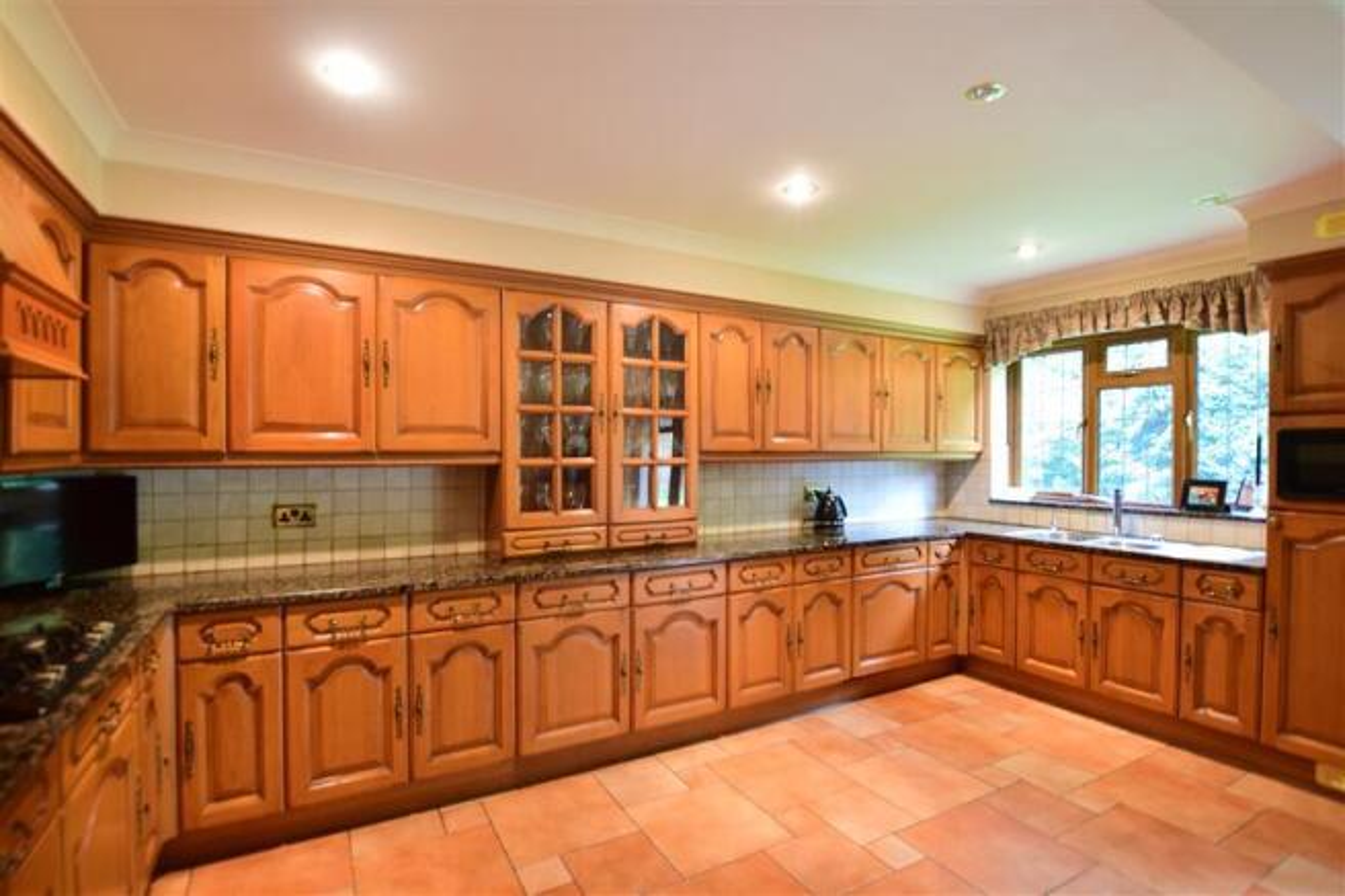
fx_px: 560
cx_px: 672
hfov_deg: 100.4
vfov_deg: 77.3
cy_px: 448
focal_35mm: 15
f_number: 3.5
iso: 200
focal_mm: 10
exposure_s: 1/2.5
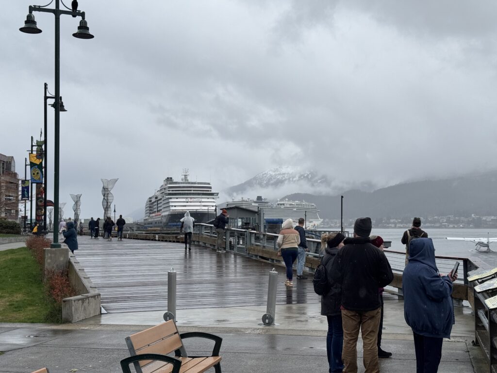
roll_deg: +0.4
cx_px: 248
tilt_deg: +3.7
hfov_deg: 39.7
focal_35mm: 48
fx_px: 689
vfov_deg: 30.3
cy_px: 186
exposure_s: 1/1366
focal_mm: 6.76
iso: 64
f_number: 1.78
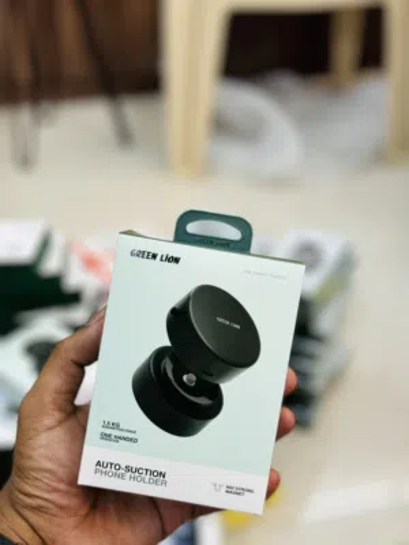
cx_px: 204
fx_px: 756
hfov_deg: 30.3
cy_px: 272
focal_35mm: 48
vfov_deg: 39.7
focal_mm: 6.76
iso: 50
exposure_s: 1/100
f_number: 1.78
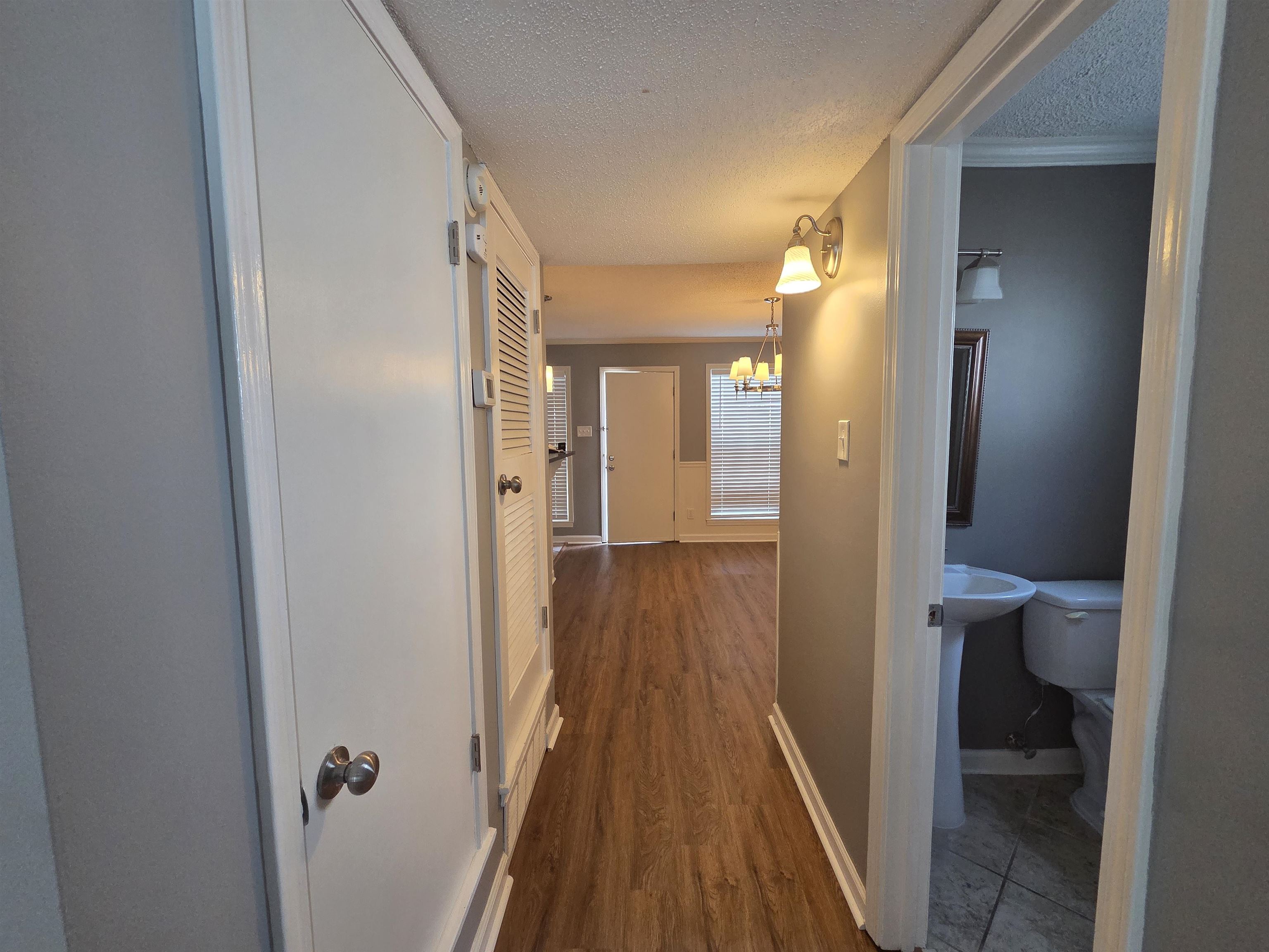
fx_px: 477
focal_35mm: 13
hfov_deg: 106.2
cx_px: 634
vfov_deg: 89.9
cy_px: 476
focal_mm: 2.2
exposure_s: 1/60
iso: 250
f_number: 2.2
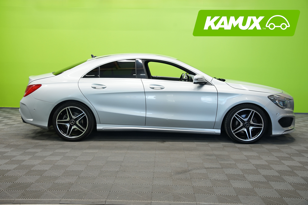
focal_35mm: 38
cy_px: 102
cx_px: 154
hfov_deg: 50.7
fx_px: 325
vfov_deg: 35.1
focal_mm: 38
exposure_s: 1/15
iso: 500
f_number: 5.6
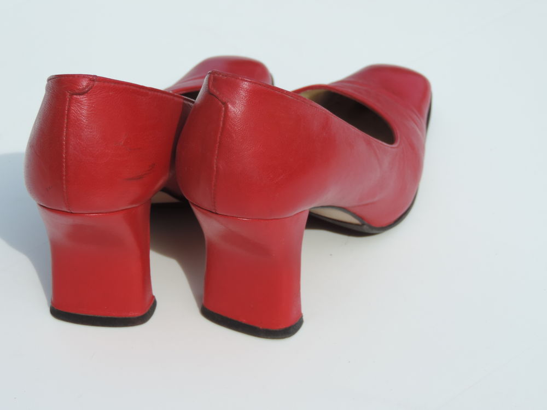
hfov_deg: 16.4
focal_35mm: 120
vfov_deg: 12.3
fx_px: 1896
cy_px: 205
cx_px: 274
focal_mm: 21.4
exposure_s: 1/500
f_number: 4.2
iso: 80
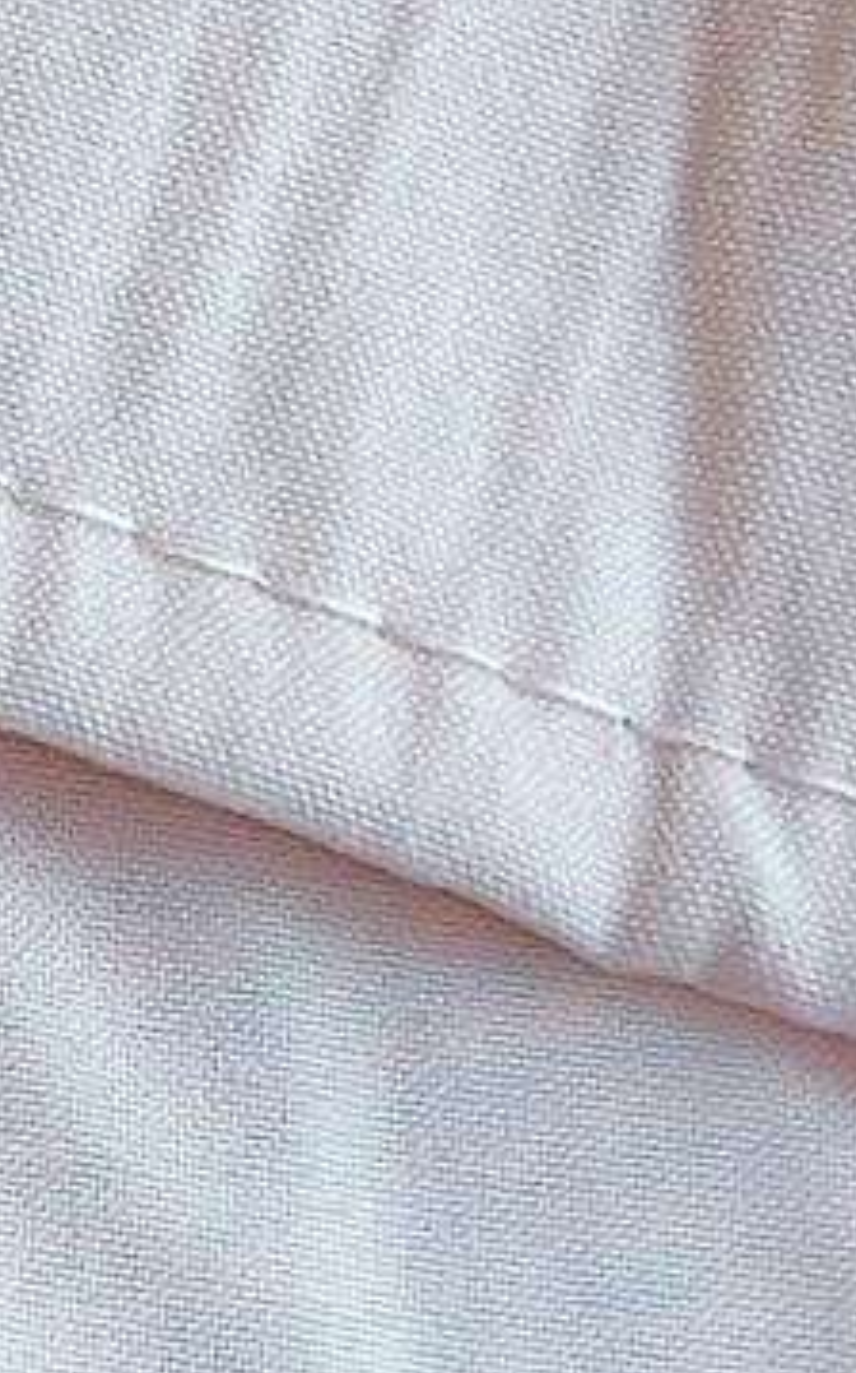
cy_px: 88
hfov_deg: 3.7
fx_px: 12706
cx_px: -2507
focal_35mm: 340
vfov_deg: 6.2
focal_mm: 6.86
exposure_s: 1/182
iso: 80
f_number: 1.78
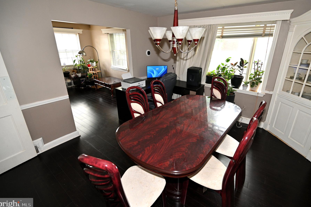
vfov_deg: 73.4
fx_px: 138
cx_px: 173
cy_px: 92
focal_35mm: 16
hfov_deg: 96.4
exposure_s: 1/80
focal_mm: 14
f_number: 4
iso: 1100
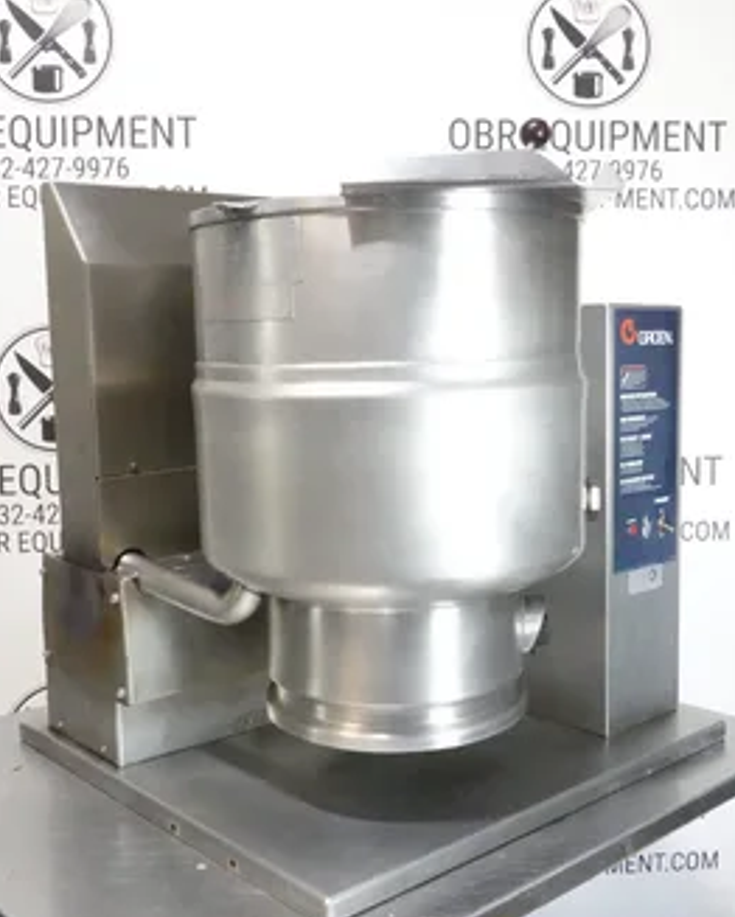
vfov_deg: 46.8
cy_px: 443
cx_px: 366
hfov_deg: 38.3
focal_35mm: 39
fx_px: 1059
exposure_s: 1/30
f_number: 9
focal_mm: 12.76
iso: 6400
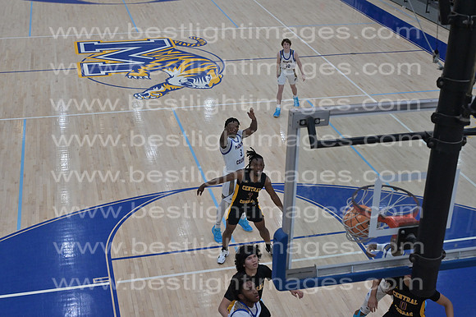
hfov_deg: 39.6
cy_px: 158
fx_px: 661
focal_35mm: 50
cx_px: 238
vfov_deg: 27.0
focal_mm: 50
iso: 3200
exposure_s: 1/800
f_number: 4
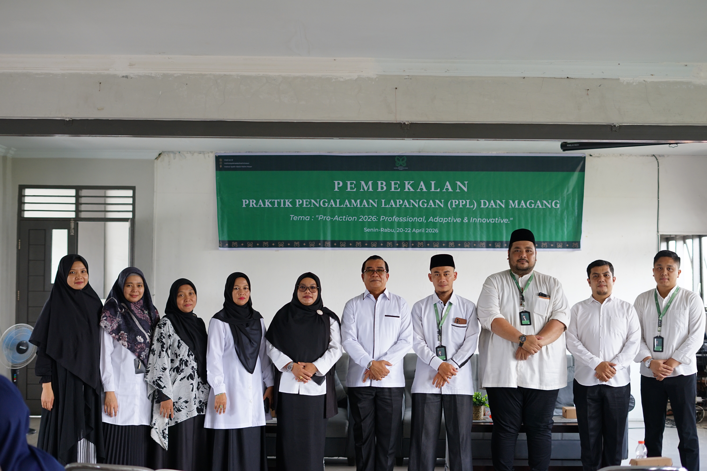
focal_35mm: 50
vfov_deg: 27.0
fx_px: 982
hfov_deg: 39.6
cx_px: 354
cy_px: 236
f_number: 2.8
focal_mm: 50
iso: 400
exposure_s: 1/100
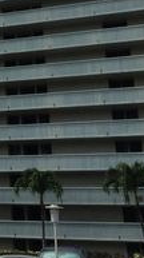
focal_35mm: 82
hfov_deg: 13.1
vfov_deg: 25.4
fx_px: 559
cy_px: 46
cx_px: -125
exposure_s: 1/3731
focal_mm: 4.15
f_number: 2.2
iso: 32
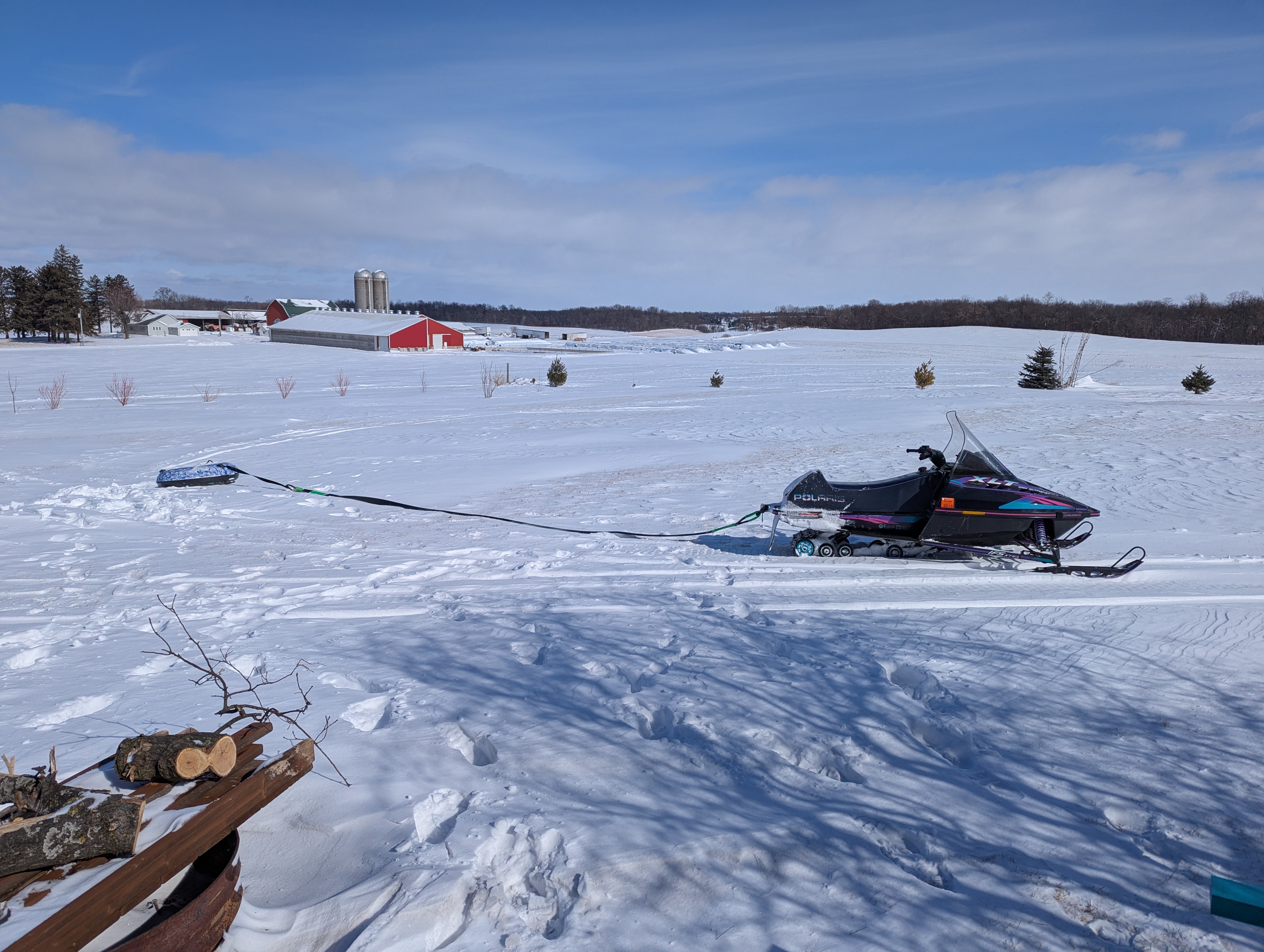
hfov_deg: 71.5
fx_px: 878
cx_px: 632
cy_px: 476
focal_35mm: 24
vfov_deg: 56.9
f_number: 1.85
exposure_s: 1/7519
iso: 51
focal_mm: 6.81
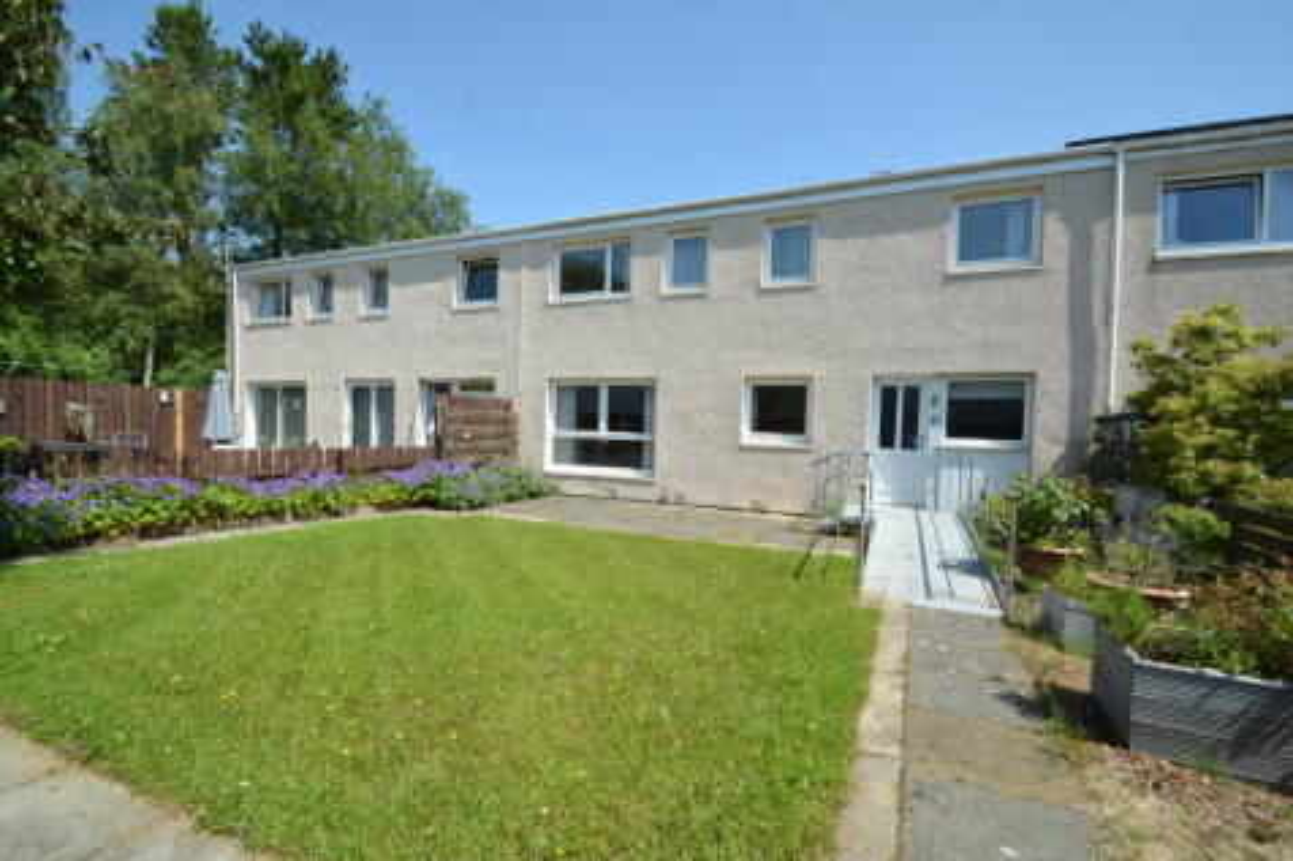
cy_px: 430
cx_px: 646
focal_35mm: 15
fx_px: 539
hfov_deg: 100.4
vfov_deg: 77.3
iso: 180
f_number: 8
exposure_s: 1/250
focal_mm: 10
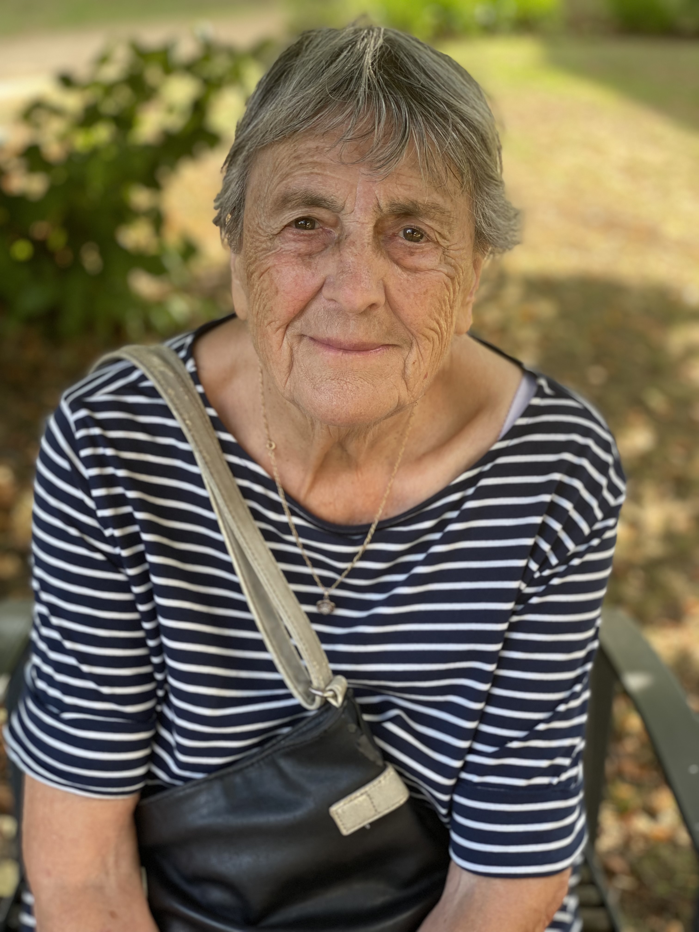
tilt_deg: -22.1
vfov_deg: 36.8
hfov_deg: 28.0
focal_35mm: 52
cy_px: 466
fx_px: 1400
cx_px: 350
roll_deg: -2.1
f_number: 2
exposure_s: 1/122
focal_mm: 6
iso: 32
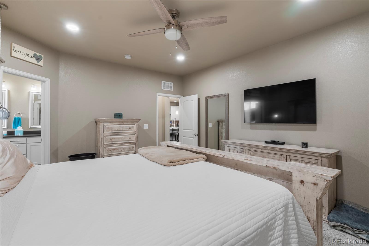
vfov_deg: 73.8
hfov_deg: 96.7
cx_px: 184
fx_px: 164
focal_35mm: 16
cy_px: 123
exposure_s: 3.2
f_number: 8
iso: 100
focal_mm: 16
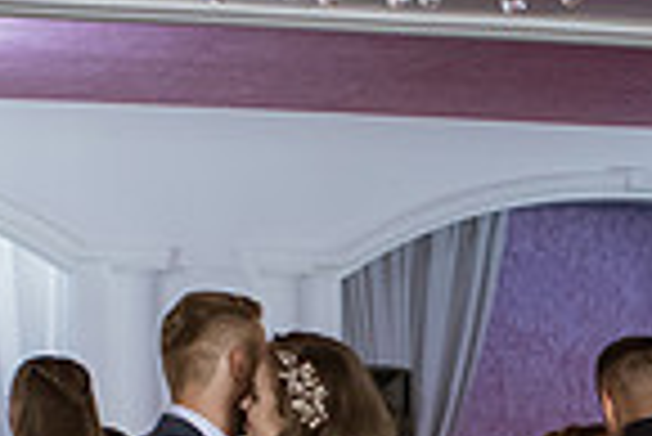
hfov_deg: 11.1
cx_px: 700
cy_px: 710
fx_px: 3318
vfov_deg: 7.4
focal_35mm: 183
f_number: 2.2
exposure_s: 1/200
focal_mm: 35
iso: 1600
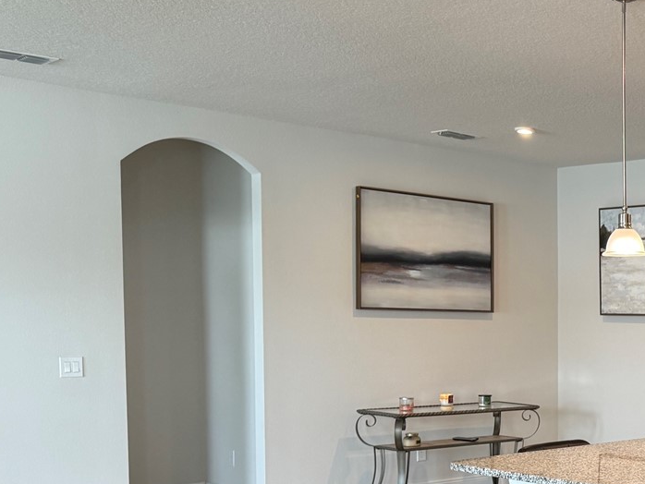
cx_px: 729
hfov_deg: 30.7
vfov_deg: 26.1
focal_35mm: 55
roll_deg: -1.0
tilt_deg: -4.1
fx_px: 1025
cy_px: 381
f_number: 1.78
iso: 160
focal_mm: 6.76
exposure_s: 1/120
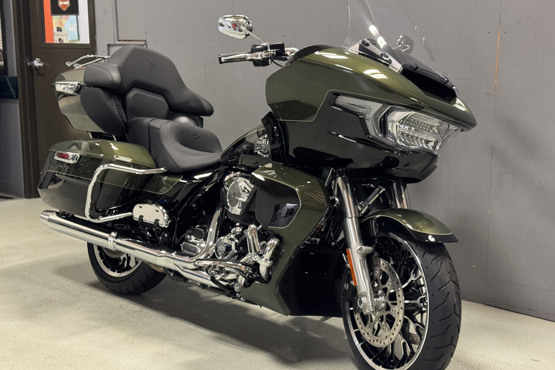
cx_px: 275
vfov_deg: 26.5
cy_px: 188
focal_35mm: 51
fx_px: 786
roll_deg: -0.4
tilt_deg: -10.6
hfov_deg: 38.9
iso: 200
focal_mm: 6.76
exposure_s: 1/40
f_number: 1.78
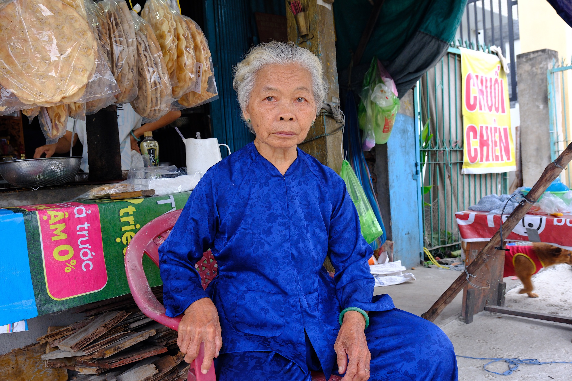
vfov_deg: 43.6
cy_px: 190
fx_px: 477
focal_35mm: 30
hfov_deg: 61.9
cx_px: 286
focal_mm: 20.2
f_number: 5.6
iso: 800
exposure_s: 1/100
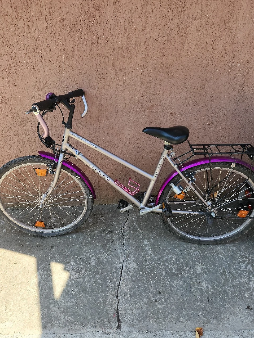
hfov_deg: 56.8
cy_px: 174
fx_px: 235
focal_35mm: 24
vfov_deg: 71.6
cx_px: 126
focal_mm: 5.4
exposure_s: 1/263
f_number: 1.8
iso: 20
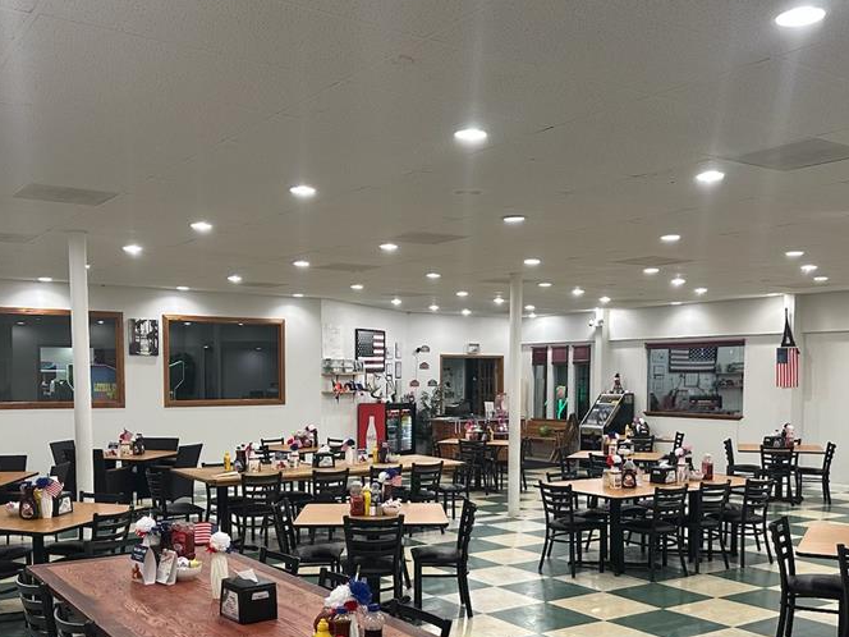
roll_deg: +0.3
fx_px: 907
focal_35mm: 37
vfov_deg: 38.2
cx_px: 422
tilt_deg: -3.6
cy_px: 430
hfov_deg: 50.1
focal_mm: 6.86
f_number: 1.78
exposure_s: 1/120
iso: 200
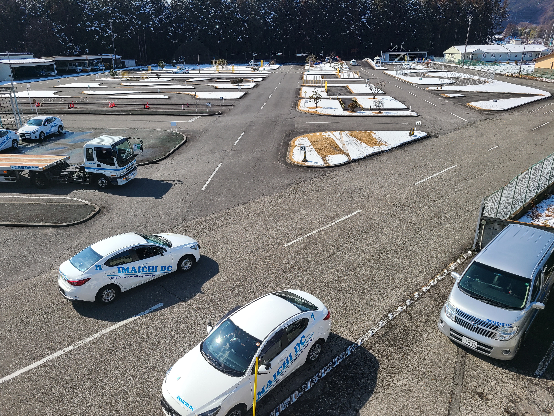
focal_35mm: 26
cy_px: 208
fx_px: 416
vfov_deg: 53.1
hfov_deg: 67.3
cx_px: 277
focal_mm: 5.4
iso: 40
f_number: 1.8
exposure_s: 1/2326
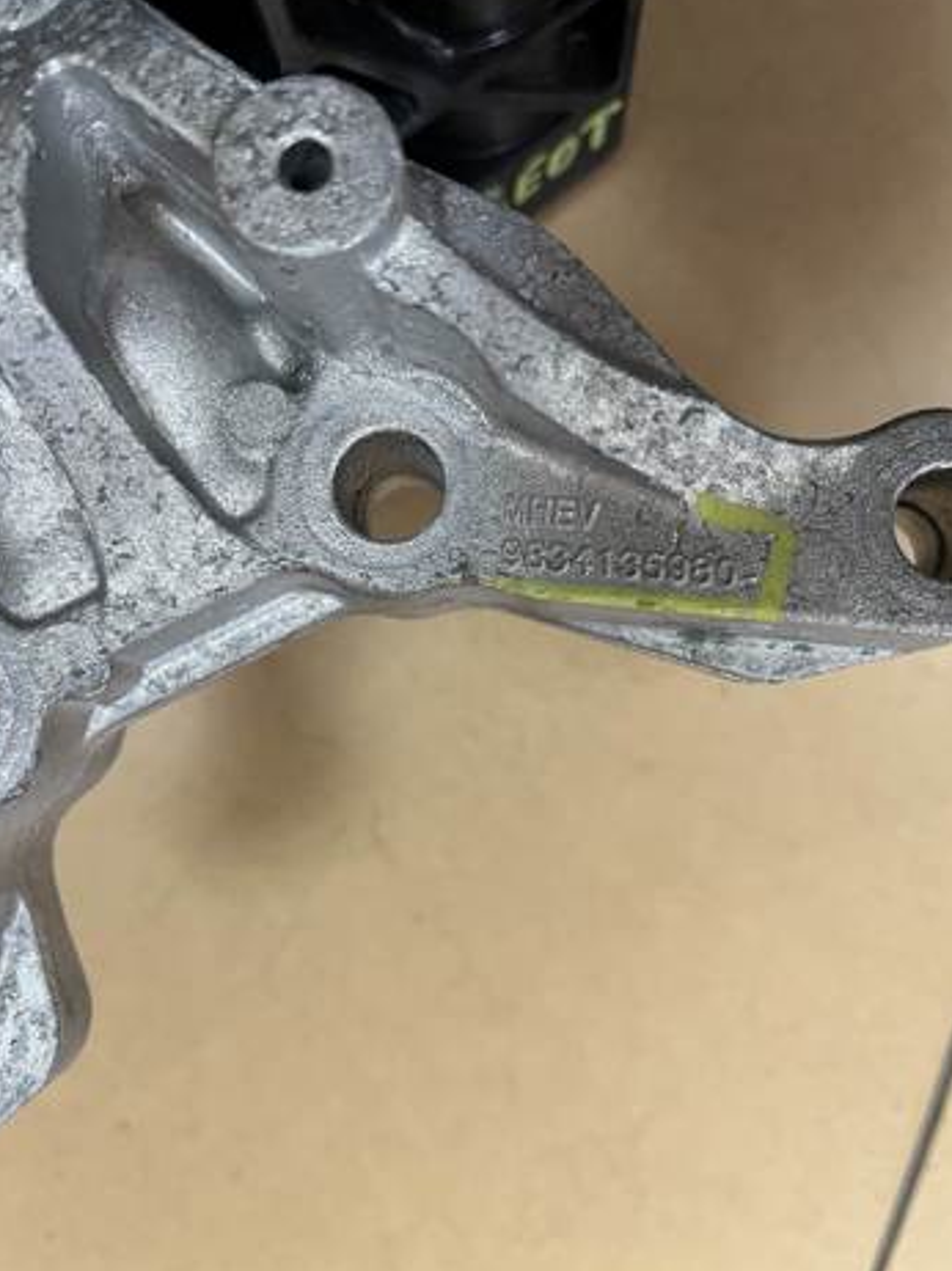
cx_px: 466
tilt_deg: -80.6
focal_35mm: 27
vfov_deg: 65.3
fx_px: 991
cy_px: 622
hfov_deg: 51.3
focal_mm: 5.1
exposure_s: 1/50
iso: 100
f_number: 1.6
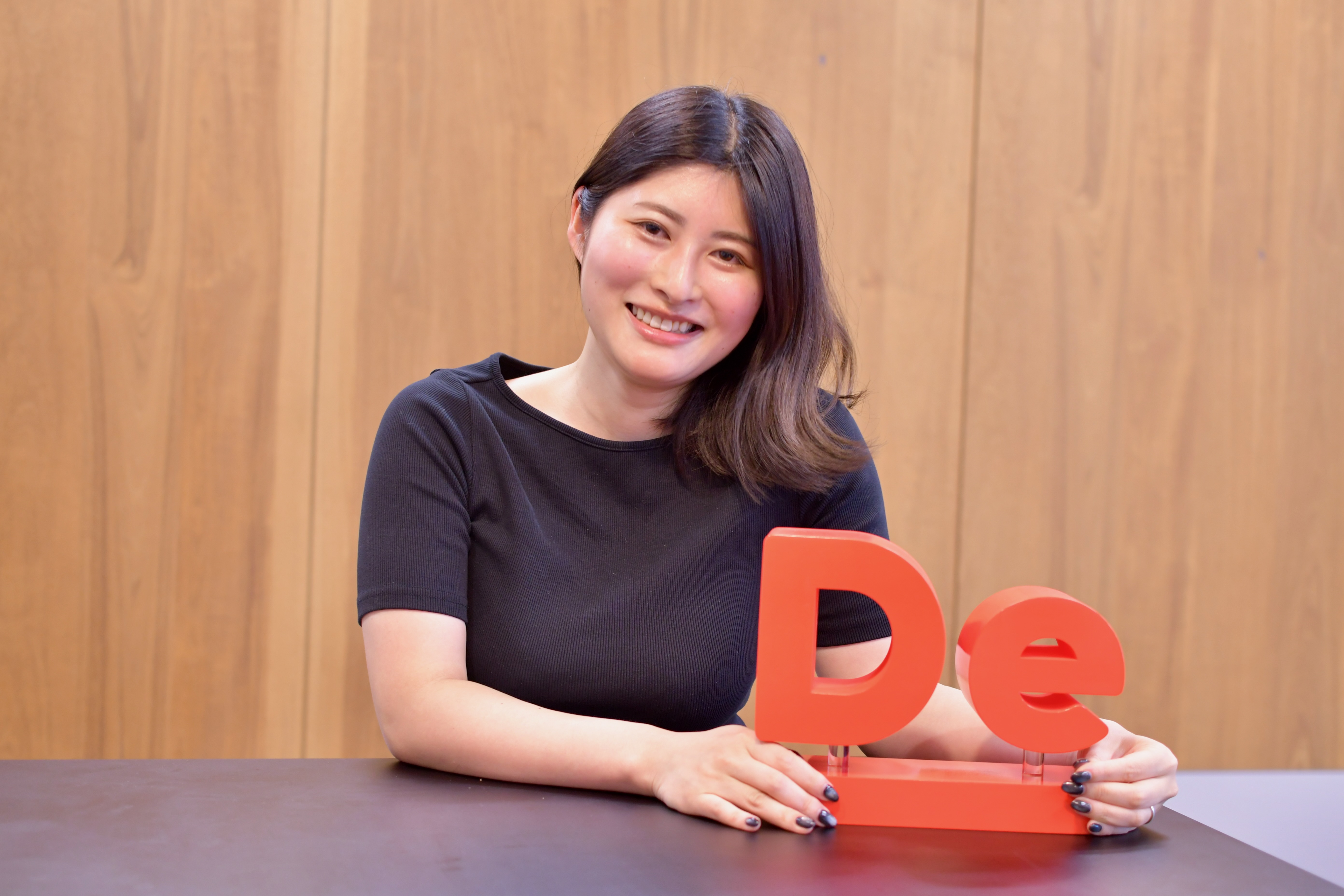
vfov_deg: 26.0
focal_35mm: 52
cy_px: 448
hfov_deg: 38.2
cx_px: 672
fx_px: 1941
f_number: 2.8
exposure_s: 1/60
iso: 800
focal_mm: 35
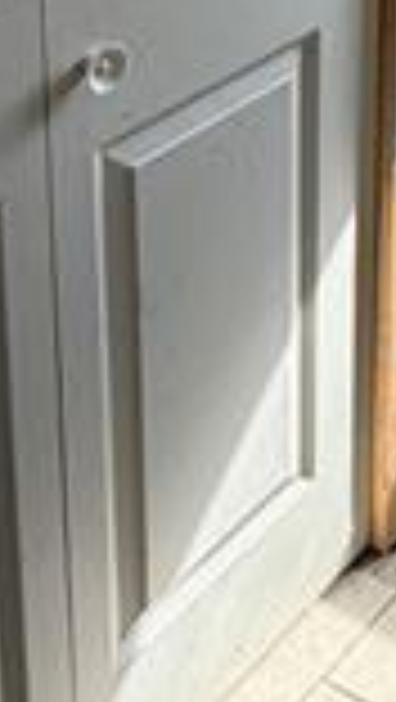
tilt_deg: -14.7
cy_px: -230
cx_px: 770
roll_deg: -6.0
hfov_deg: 13.9
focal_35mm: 75
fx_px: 1397
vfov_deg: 24.4
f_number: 2.2
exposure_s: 1/182
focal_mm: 2.22
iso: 50
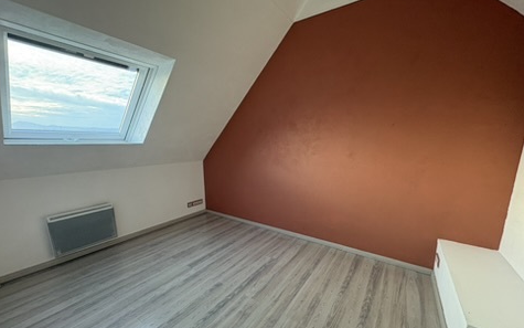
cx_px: 260
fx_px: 214
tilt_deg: -10.4
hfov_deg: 101.5
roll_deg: +0.3
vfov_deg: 74.6
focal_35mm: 15
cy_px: 181
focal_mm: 2.22
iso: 200
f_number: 2.2
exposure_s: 1/50
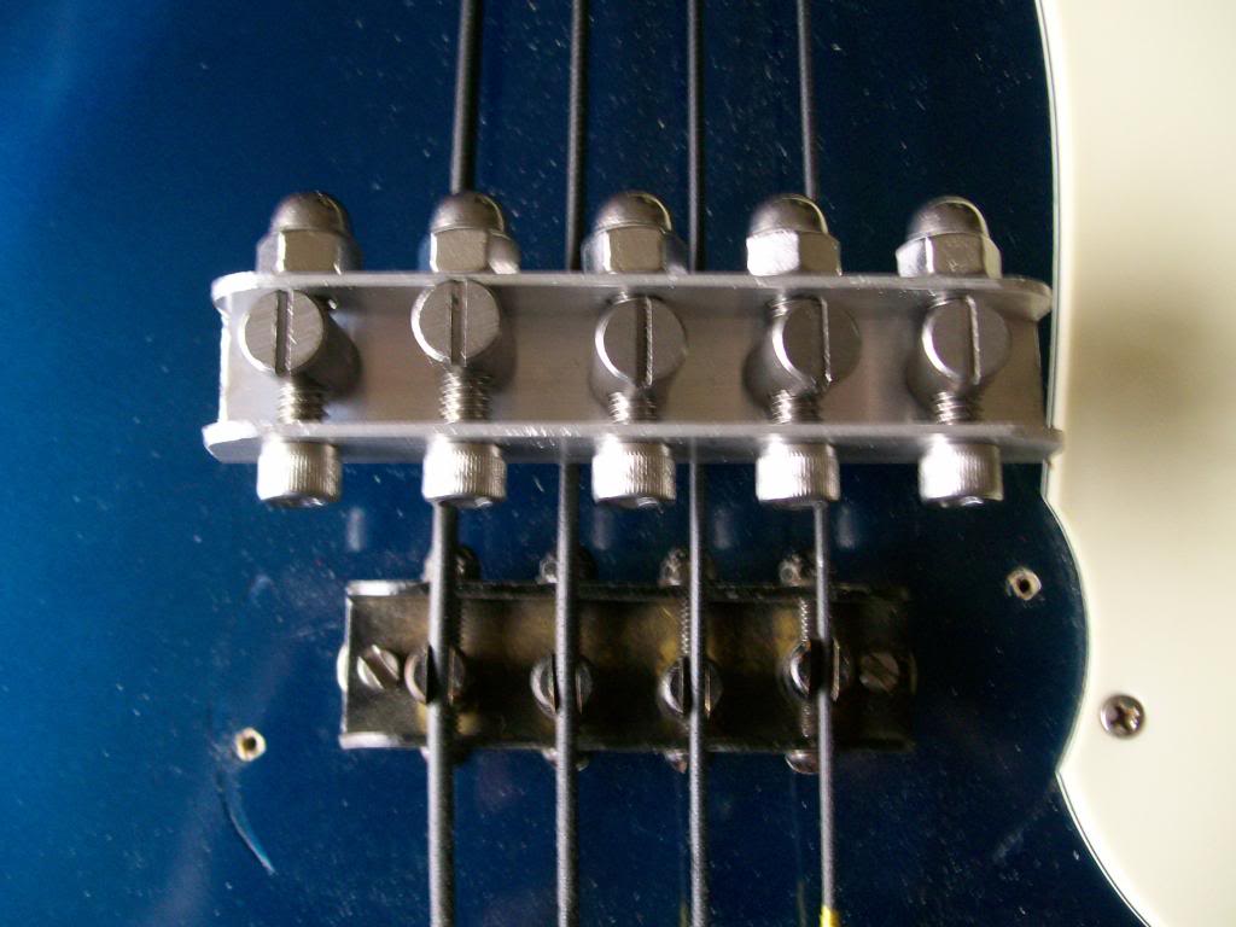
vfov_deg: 39.7
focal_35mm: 36
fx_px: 1285
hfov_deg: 51.4
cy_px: 464
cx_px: 618
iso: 160
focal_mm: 6
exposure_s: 1/8
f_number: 2.7
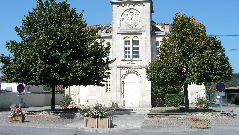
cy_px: 46
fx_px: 253
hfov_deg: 50.5
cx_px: 121
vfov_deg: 29.5
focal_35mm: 40
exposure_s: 1/400
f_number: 4.8
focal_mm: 6
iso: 50
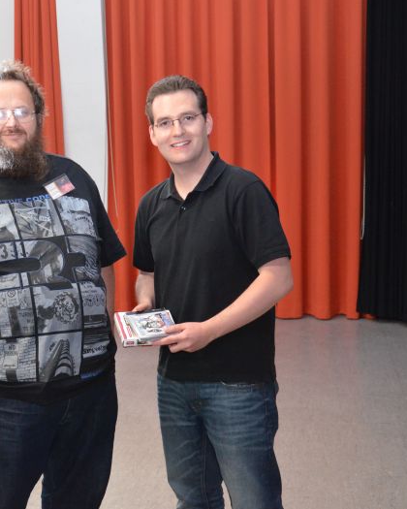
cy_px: 253
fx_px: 903
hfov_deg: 24.8
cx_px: 61
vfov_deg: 31.5
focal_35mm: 60
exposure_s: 1/60
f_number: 4
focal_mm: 28
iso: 3200
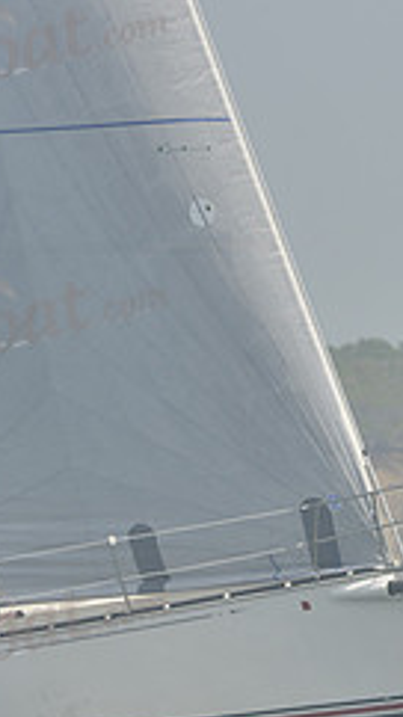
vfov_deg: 3.9
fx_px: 10494
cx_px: 323
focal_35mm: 552
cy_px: 452
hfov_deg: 2.2
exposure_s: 1/1000
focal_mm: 220
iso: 280
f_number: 8
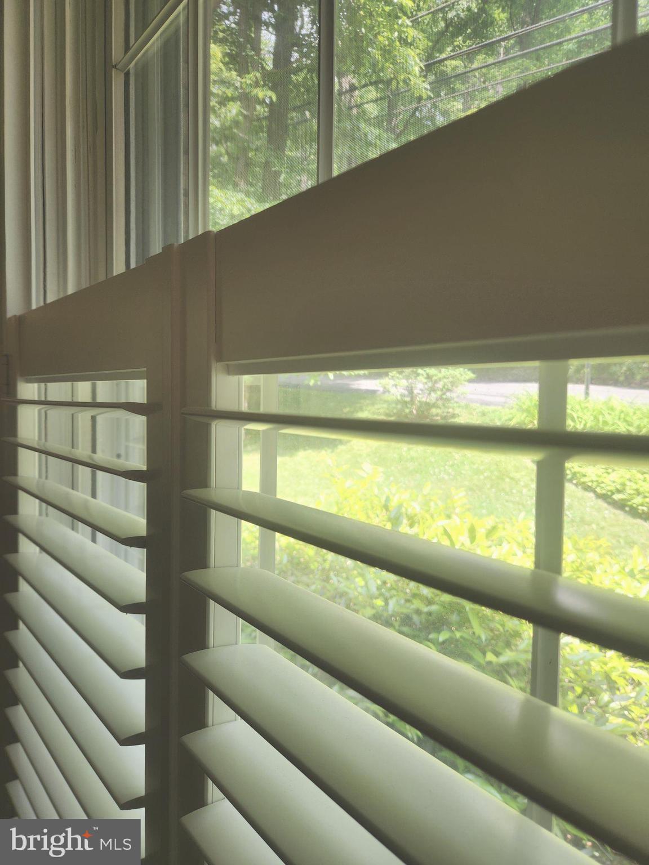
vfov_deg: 73.9
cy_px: 432
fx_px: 575
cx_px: 324
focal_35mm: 23
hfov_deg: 58.9
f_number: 1.8
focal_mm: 5.4
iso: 25
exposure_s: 1/120
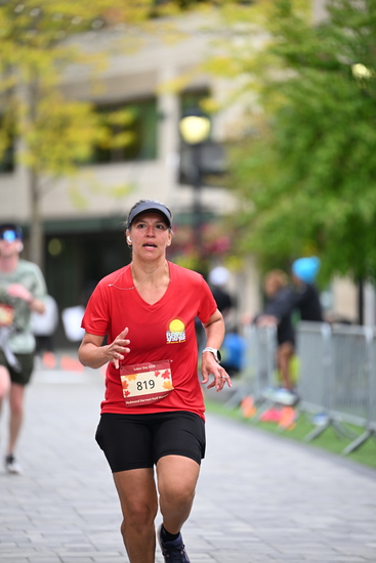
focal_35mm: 200
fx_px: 3131
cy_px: 282
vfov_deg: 10.3
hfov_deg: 6.9
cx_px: 188
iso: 640
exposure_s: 1/1600
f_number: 2.8
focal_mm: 200
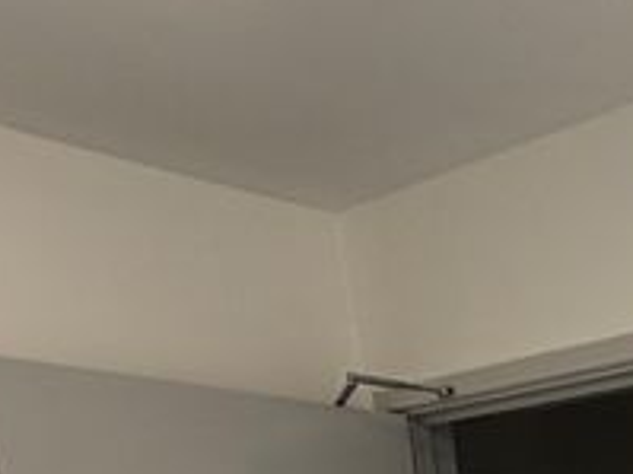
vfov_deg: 12.2
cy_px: 1306
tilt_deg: -22.3
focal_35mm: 78
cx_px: 967
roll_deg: +1.8
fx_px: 1425
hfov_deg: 21.0
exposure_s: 1/152
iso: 40
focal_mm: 2.22
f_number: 2.2
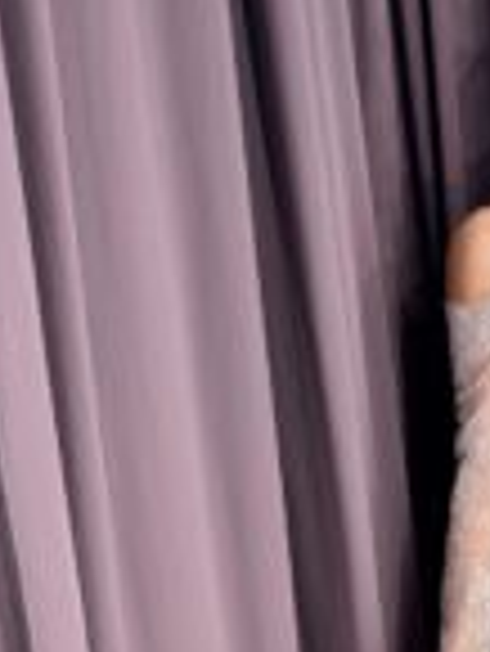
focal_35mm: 66
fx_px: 1244
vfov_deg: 27.0
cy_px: 710
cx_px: 544
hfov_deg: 21.1
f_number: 1.78
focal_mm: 6.76
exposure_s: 1/100
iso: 80
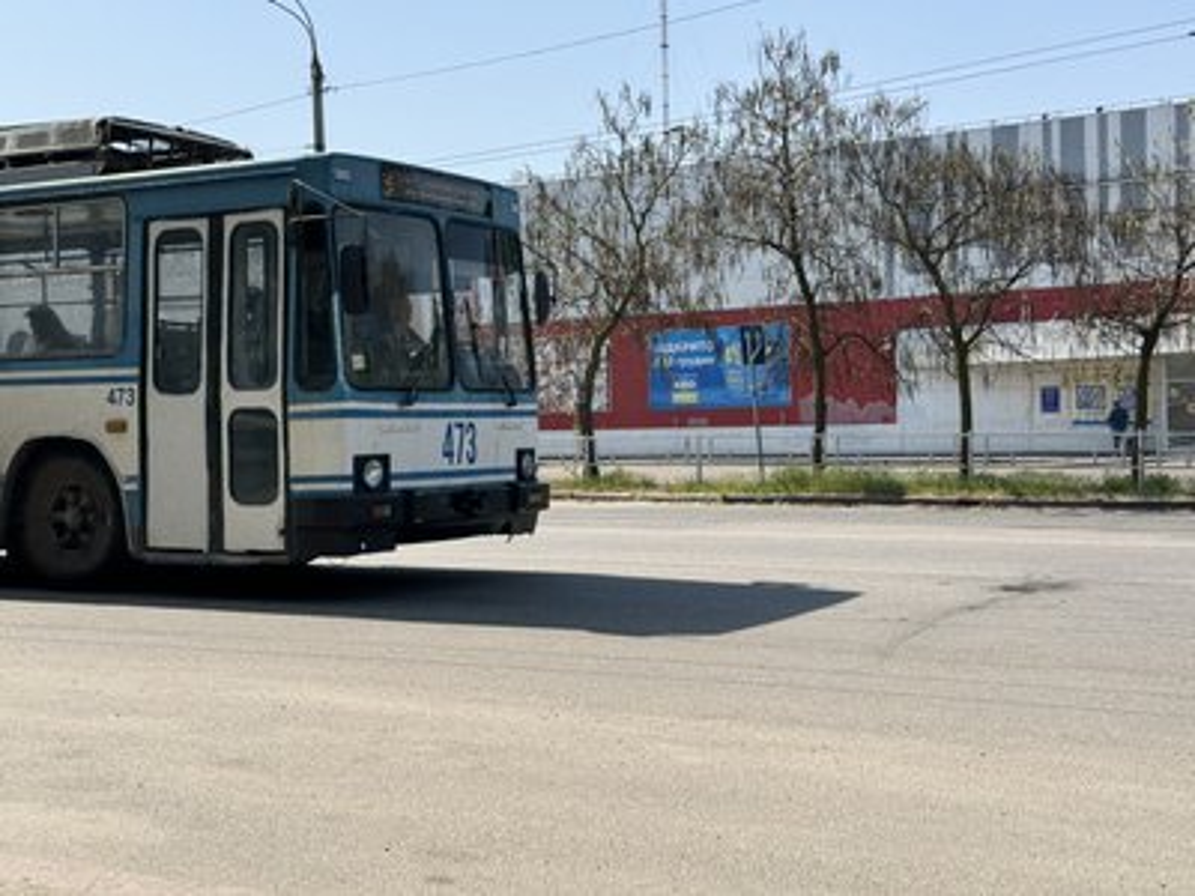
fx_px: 1657
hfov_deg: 39.7
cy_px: 448
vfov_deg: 30.3
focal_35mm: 48
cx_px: 598
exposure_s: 1/3817
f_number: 1.78
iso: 64
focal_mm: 6.86
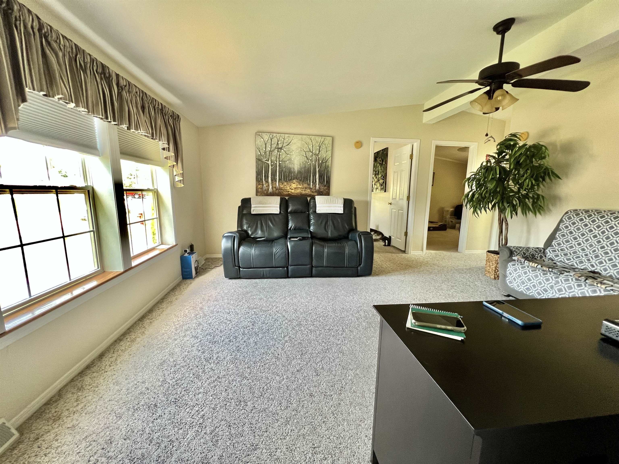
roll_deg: -0.4
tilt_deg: -9.8
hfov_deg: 106.2
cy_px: 232
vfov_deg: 89.9
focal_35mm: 13
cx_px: 310
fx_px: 232
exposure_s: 1/60
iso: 200
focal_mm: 1.57
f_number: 1.8
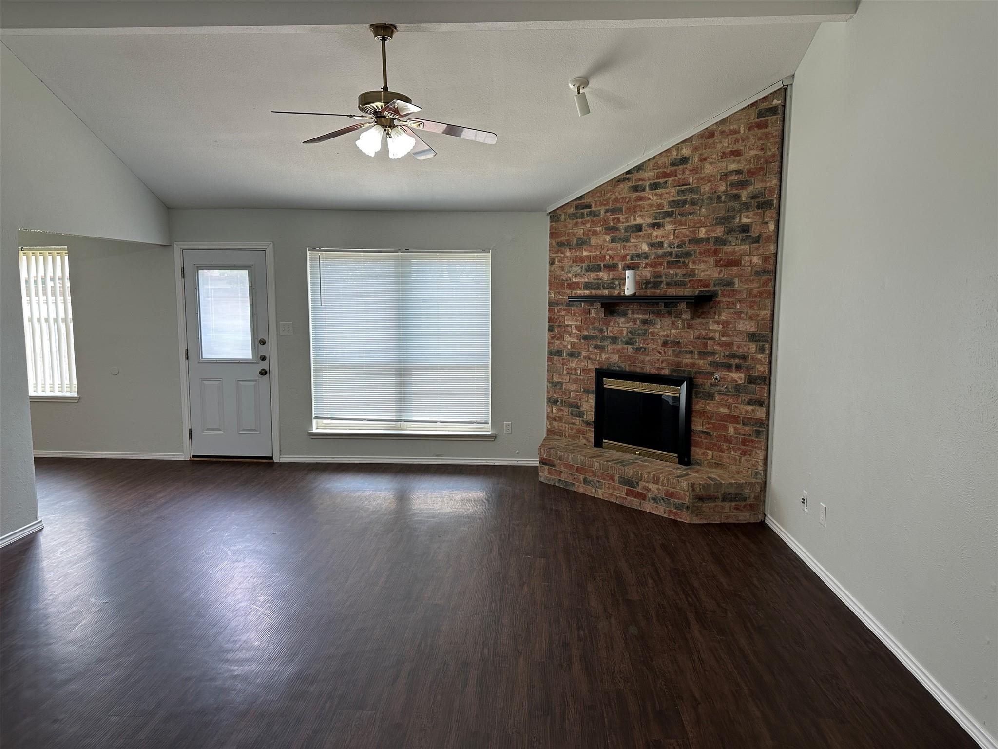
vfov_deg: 56.8
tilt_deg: -6.9
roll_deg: -0.4
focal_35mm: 24
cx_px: 499
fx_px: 692
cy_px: 374
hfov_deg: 71.6
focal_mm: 6.86
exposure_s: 1/120
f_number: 1.78
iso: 100
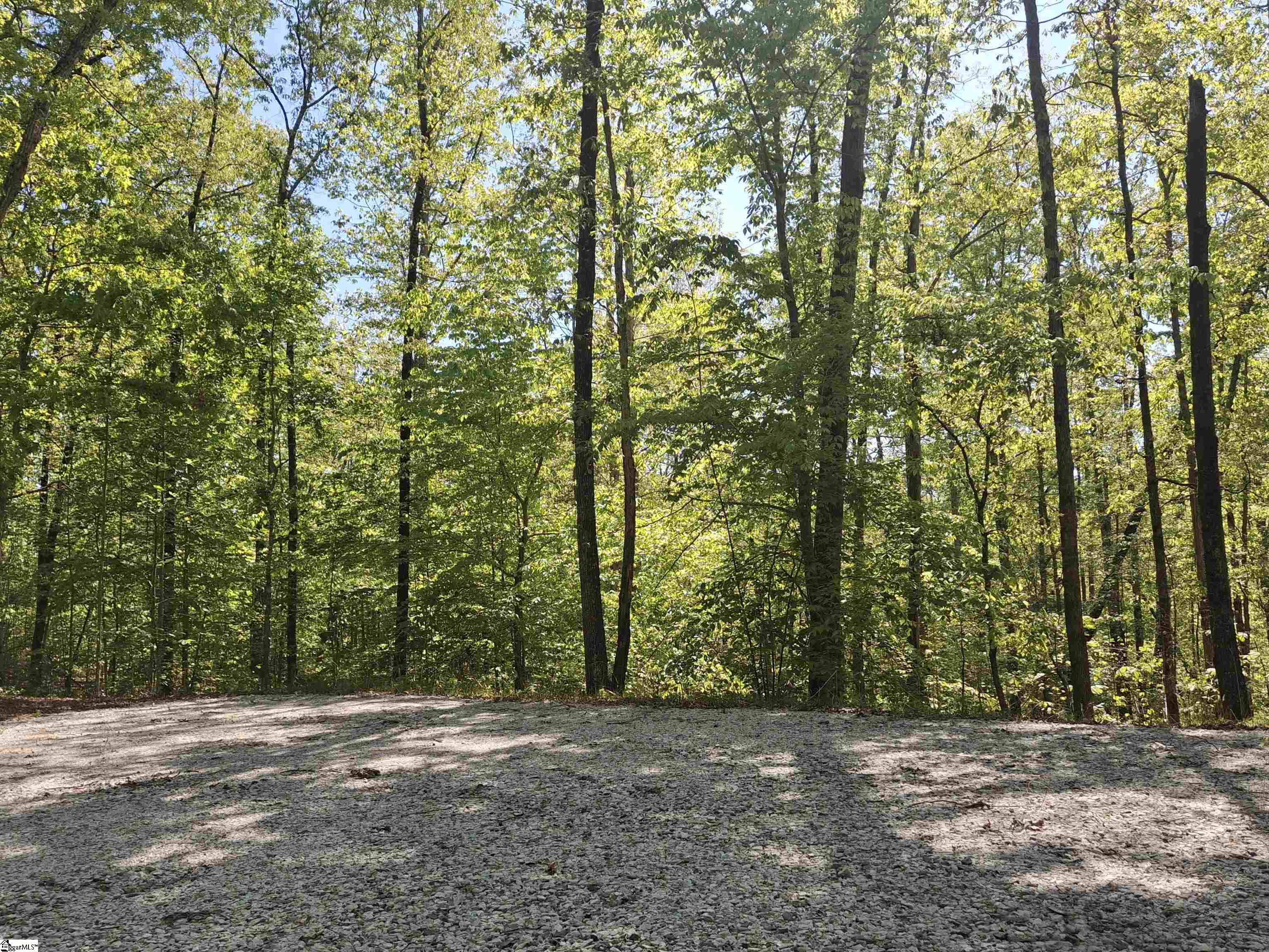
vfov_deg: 54.9
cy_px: 476
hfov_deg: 69.4
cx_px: 634
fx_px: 917
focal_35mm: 25
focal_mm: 4.69
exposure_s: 1/1429
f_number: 1.8
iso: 32
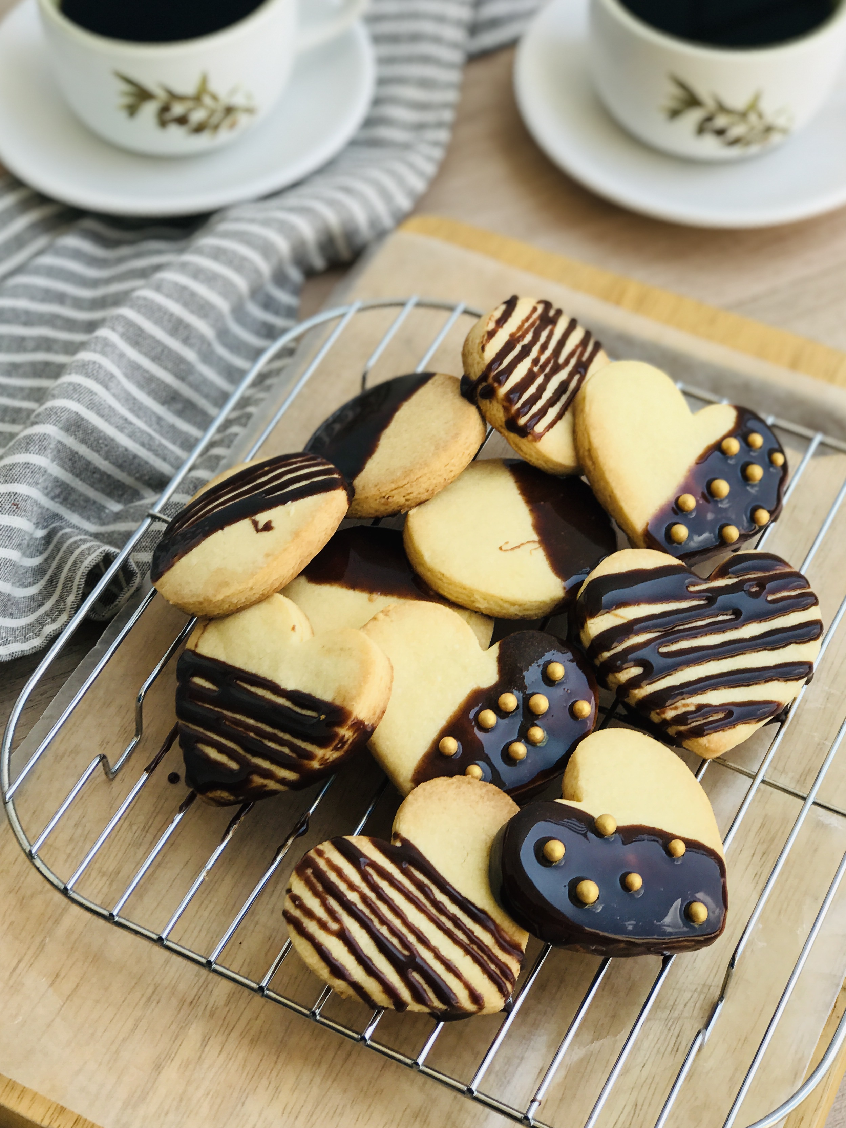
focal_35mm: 69
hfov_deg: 21.3
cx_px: 339
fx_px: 2249
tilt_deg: -53.7
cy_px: 555
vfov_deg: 28.2
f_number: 2.8
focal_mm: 6.6
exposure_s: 1/227
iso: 20
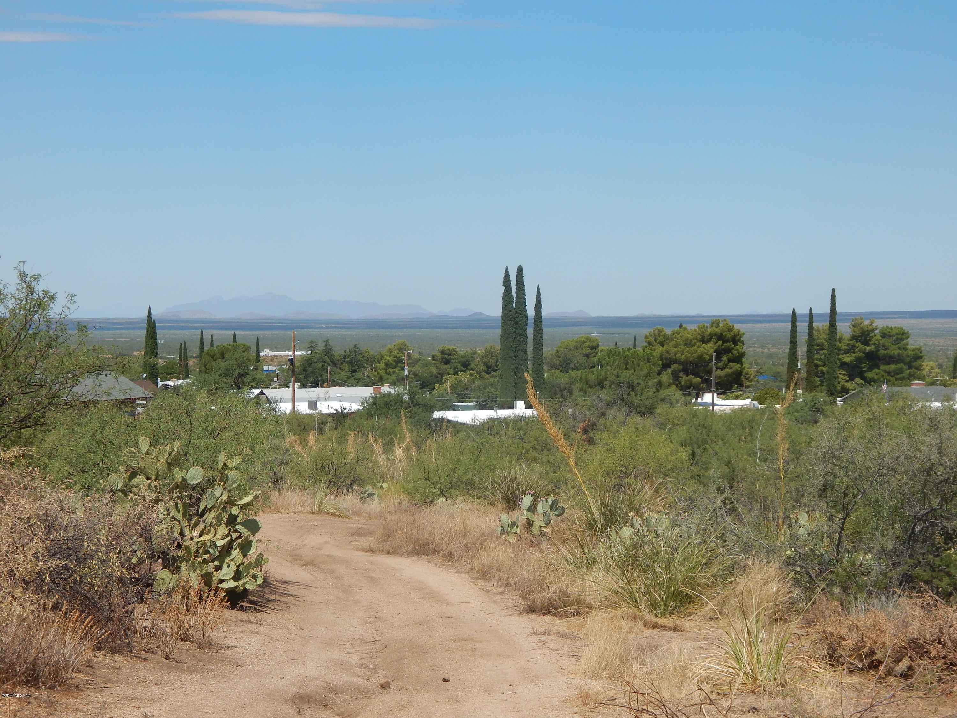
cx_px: 478
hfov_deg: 28.2
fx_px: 1908
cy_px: 359
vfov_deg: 21.3
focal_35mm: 69
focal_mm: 12.3
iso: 125
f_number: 8.2
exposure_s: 1/400
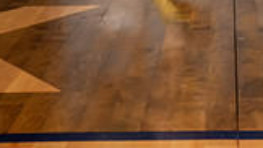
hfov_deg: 14.1
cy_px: -208
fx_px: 1053
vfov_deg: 7.5
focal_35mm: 151
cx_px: 226
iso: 800
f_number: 6.3
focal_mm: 52
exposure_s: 1/320
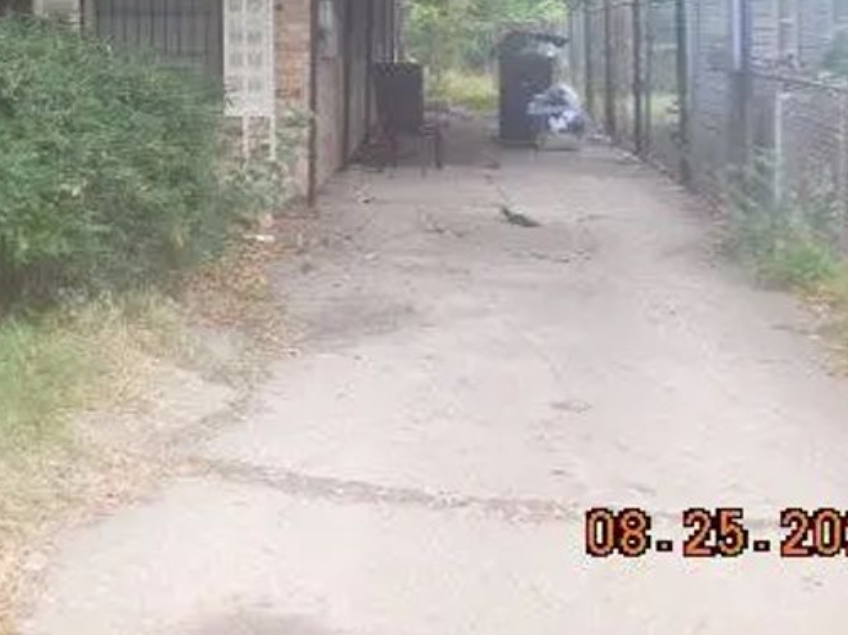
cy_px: 10
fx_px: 1249
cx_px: 115
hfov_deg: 35.7
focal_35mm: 51
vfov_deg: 27.1
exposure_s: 1/50
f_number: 3.1
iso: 125
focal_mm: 4.5
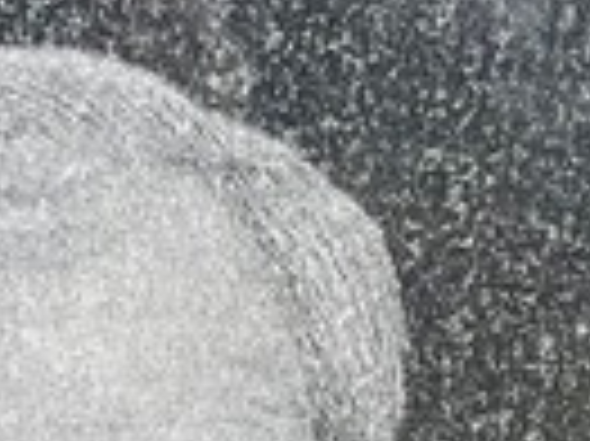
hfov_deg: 12.2
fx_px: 2708
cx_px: -95
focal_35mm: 159
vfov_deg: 8.1
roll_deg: +3.0
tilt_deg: -16.0
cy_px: 1260
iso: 32
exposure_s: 1/2212
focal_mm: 4.2
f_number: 1.6
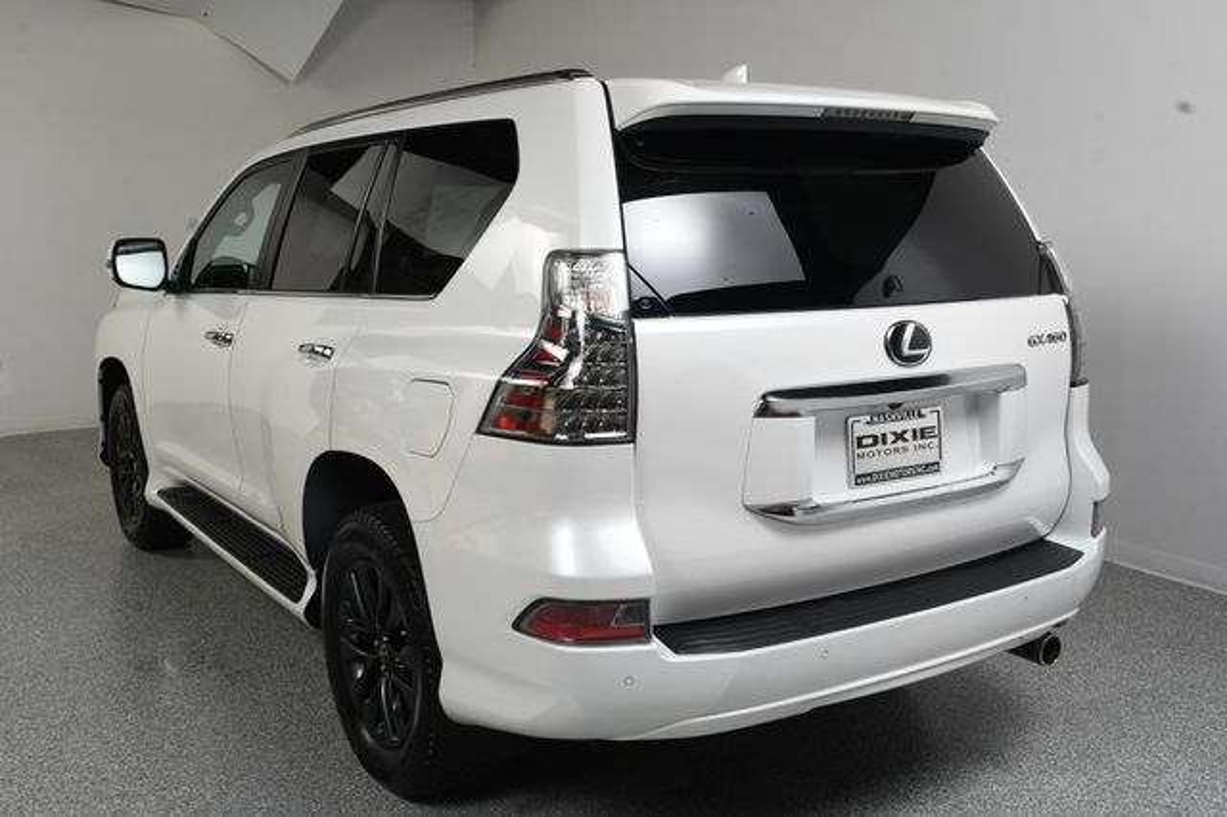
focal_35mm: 36
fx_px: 1226
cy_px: 408
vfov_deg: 36.8
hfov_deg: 53.2
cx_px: 614
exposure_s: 1/160
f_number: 13
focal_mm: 24
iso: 100
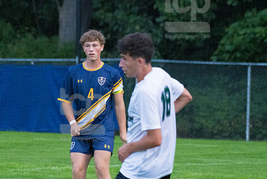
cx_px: 83
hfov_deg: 6.4
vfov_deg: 4.3
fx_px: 2382
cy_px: 115
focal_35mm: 321
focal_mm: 200
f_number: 5.6
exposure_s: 1/2000
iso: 6400
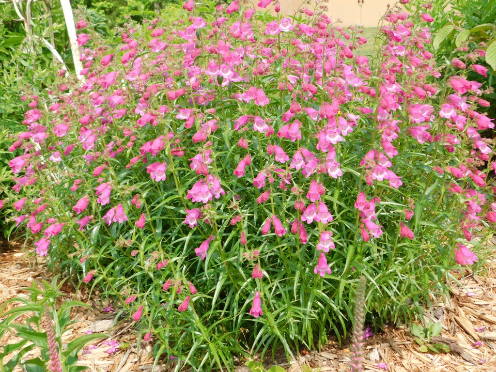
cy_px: 186
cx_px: 248
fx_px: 573
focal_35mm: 40
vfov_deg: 36.0
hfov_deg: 46.8
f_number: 3.6
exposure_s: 1/320
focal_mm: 7.1
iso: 125
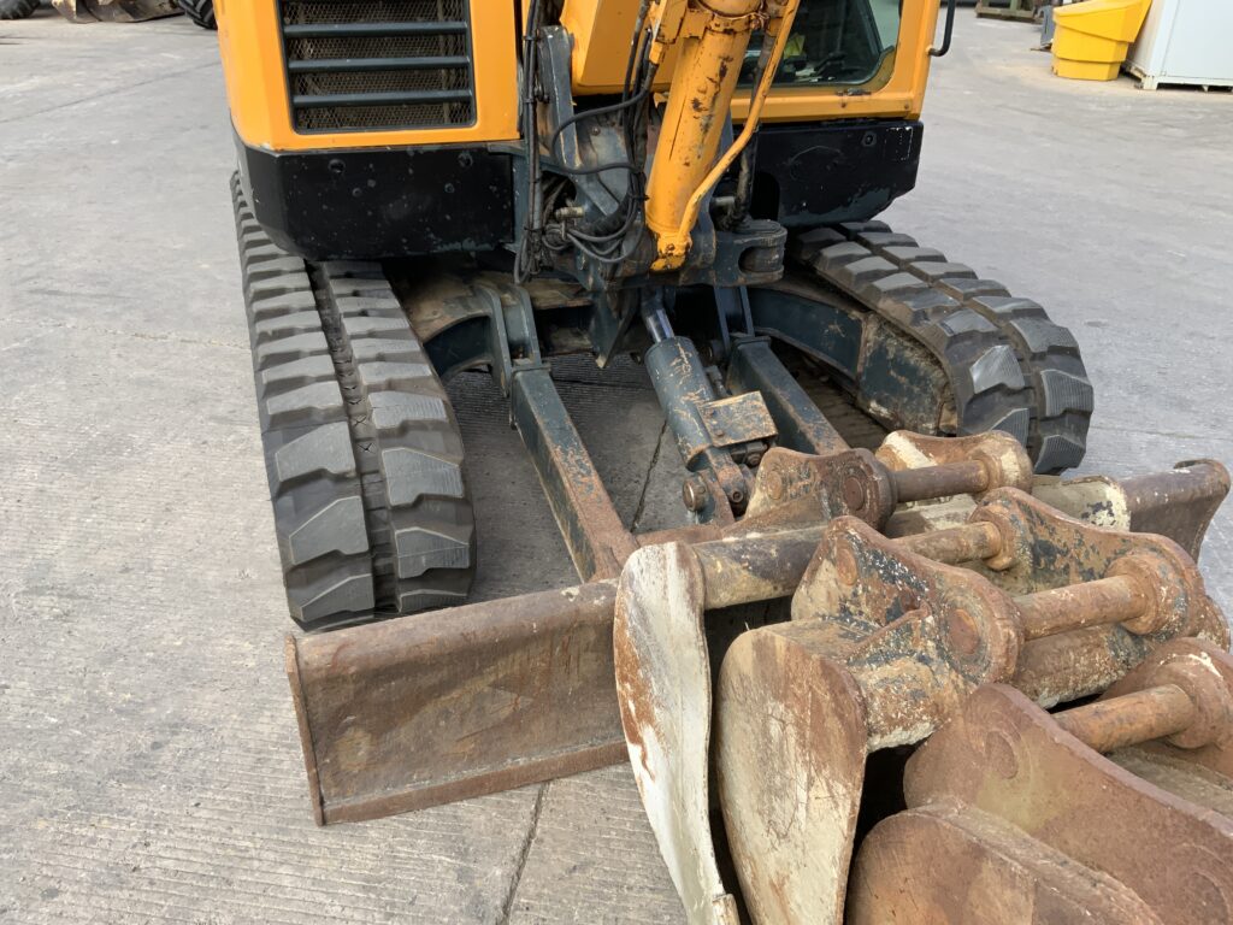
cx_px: 616
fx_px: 1033
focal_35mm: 29
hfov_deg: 61.7
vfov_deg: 48.2
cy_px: 462
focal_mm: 3
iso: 16
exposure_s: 1/504
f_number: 1.8
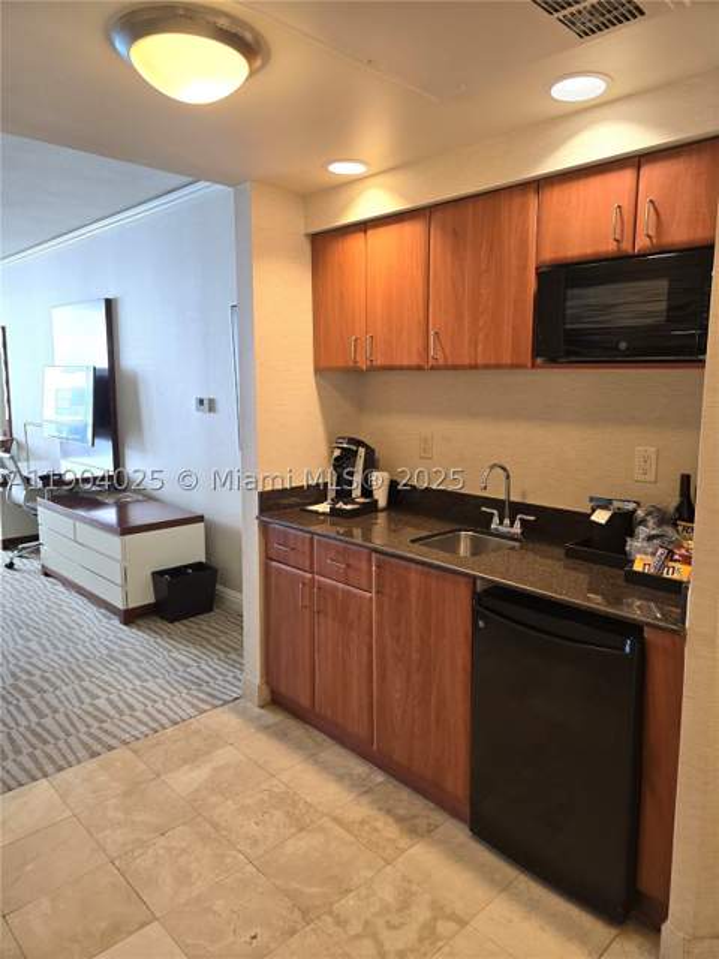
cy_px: 480
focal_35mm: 23
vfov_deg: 73.9
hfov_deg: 58.9
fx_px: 637
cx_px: 360
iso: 160
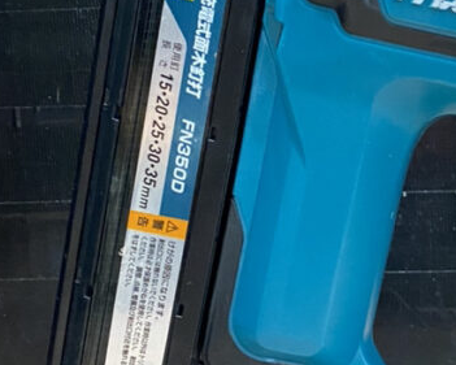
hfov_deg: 25.0
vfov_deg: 20.7
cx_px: 409
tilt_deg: -11.3
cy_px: 210
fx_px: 999
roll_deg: +1.4
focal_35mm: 74
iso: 500
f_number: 1.8
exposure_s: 1/60
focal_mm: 4.25
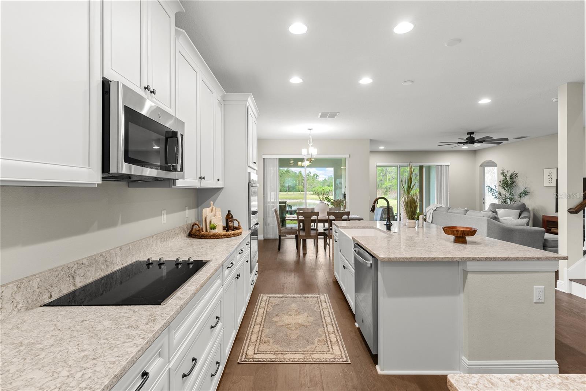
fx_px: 277
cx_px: 293
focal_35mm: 17
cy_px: 196
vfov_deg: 70.5
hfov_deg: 93.3
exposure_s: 1/2.5
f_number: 8
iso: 400
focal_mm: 17
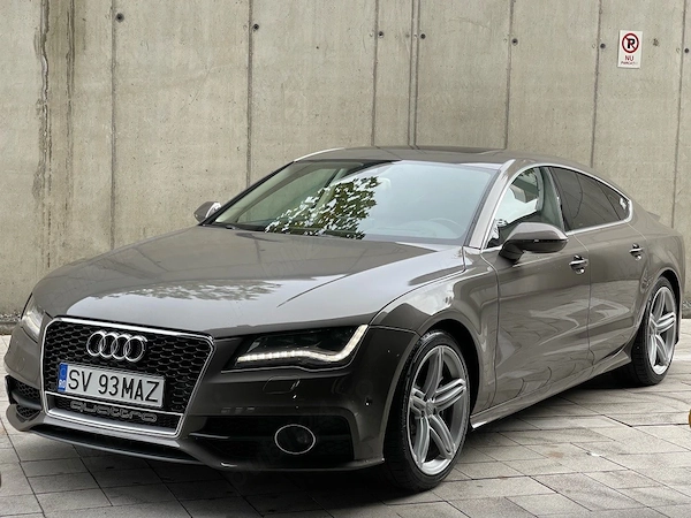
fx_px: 1278
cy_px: 259
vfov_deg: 22.9
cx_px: 346
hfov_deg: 30.3
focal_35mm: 64
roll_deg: -1.5
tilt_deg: -5.1
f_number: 2.2
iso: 32
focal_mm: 7.5
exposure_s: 1/99
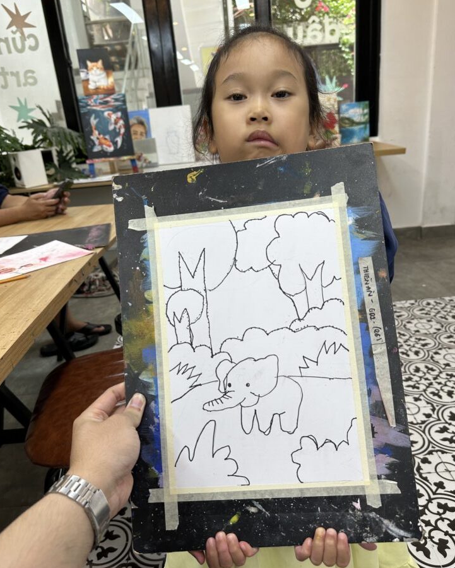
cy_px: 280
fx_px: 438
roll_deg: +4.4
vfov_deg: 66.0
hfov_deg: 54.9
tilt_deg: -19.9
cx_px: 227
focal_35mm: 26
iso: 50
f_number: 1.78
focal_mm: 6.86
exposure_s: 1/124
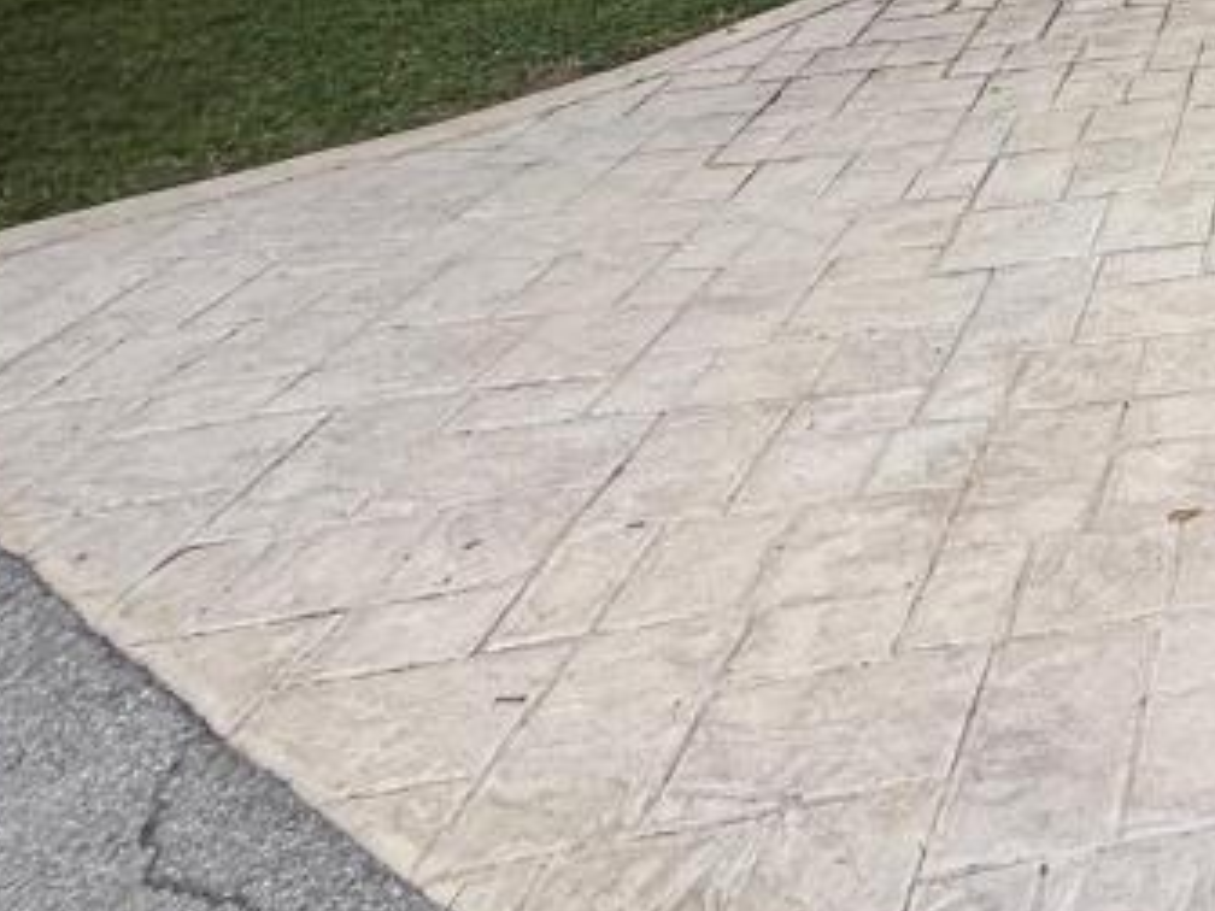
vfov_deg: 27.9
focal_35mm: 40
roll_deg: +1.3
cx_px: 1681
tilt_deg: -6.0
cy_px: -351
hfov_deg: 31.8
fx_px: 1404
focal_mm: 2.22
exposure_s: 1/820
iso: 50
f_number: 2.2
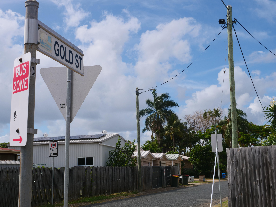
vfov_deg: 28.0
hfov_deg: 36.8
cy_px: 104
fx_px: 415
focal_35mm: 52
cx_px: 138
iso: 200
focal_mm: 26
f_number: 8
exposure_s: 1/800
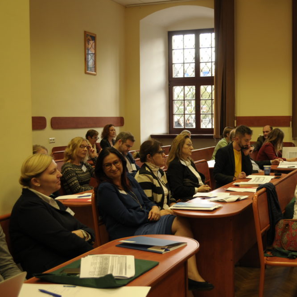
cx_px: 218
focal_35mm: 47
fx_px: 456
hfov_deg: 35.4
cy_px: 150
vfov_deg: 36.1
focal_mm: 24
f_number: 4
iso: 320
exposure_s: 1/45
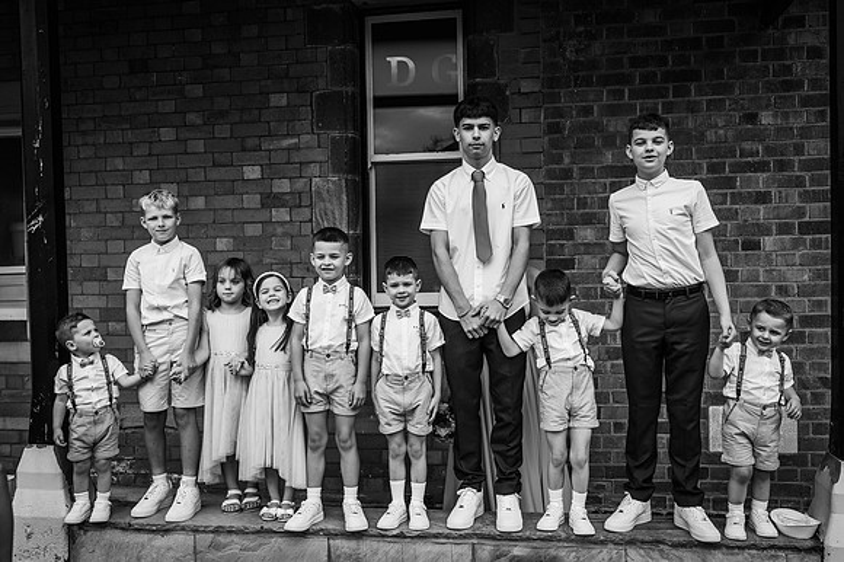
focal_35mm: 35
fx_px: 820
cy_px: 281
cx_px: 422
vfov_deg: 37.8
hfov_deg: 54.5
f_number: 4.5
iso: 100
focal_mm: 35
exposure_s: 1/500
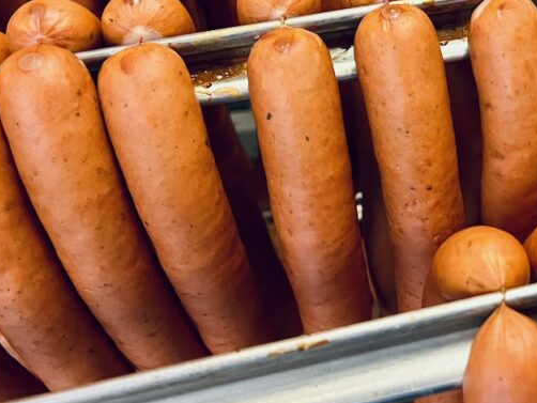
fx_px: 823
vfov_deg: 27.3
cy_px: 112
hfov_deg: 33.8
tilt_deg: -51.1
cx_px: 506
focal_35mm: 53
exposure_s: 1/50
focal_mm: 5.1
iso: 400
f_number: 1.6
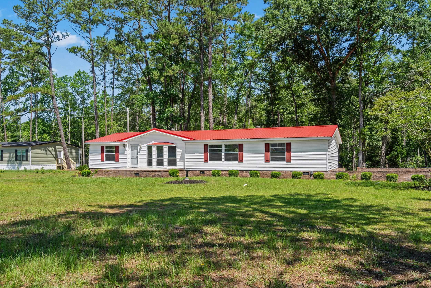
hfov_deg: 63.7
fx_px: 347
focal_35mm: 29
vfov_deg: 45.0
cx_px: 216
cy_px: 144
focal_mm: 29
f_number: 8
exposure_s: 1/250
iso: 250
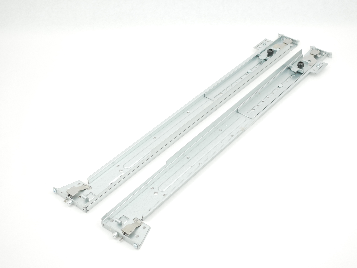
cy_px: 134
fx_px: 619
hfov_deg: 32.2
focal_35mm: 60
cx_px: 178
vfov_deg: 24.4
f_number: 5.6
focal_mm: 30
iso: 800
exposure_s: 1/100
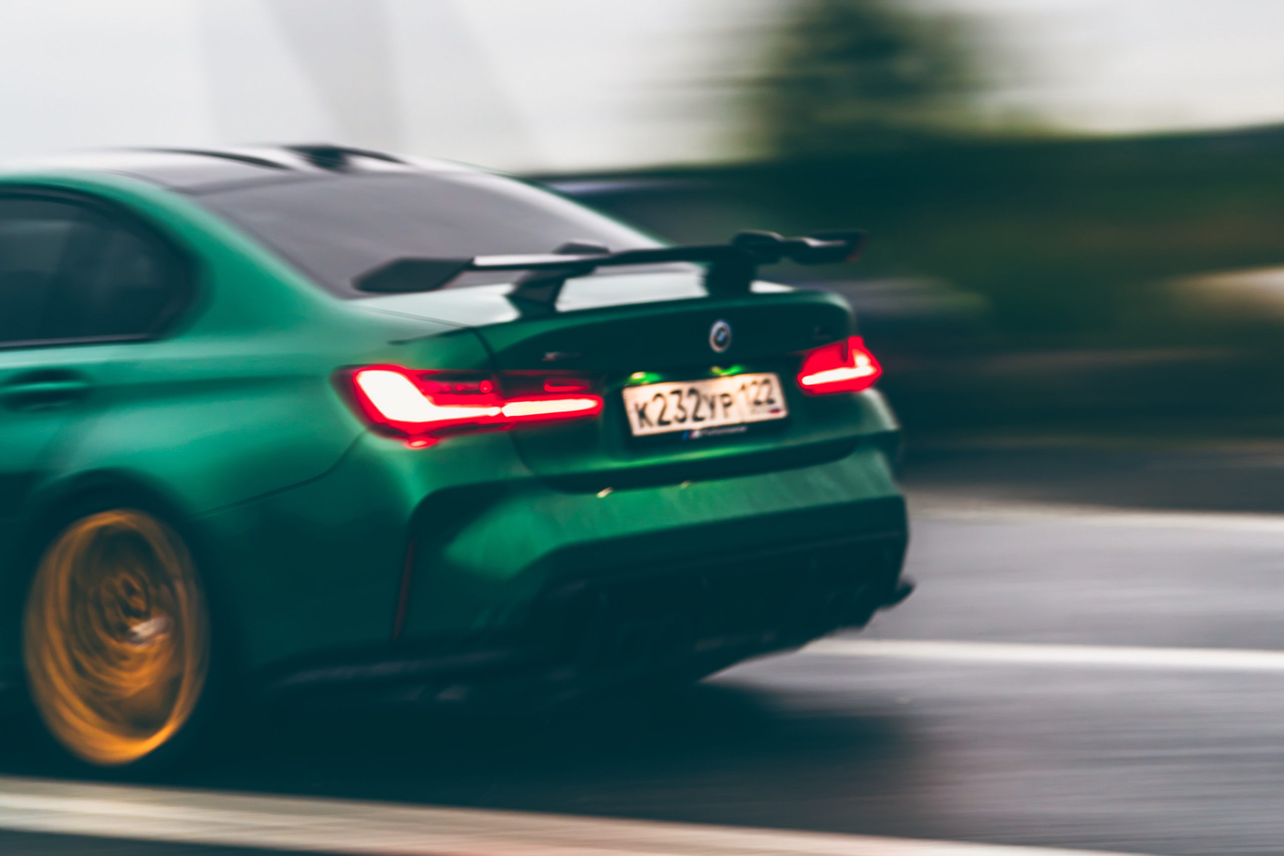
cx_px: 903
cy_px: 254
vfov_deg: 13.1
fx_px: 3712
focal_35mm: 104
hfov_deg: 19.5
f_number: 2.8
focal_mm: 74
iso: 400
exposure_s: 1/50
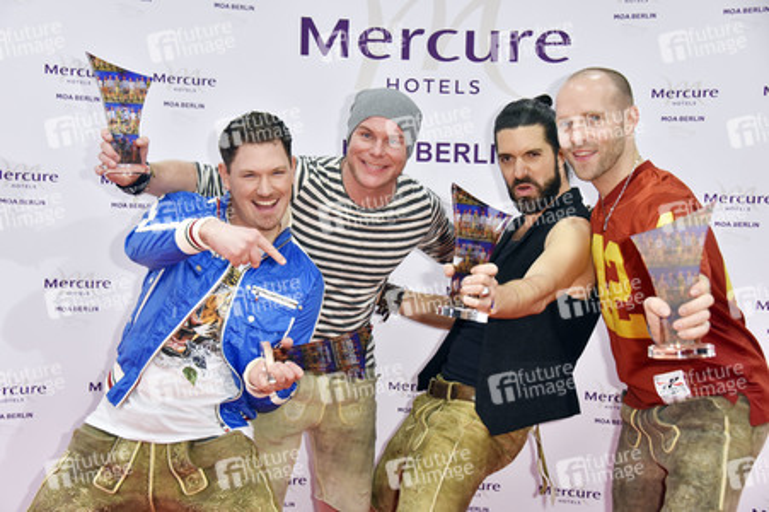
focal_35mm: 62
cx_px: 384
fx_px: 1323
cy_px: 256
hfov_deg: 32.4
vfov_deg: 21.9
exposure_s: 1/125
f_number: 5.6
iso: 1600
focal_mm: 62
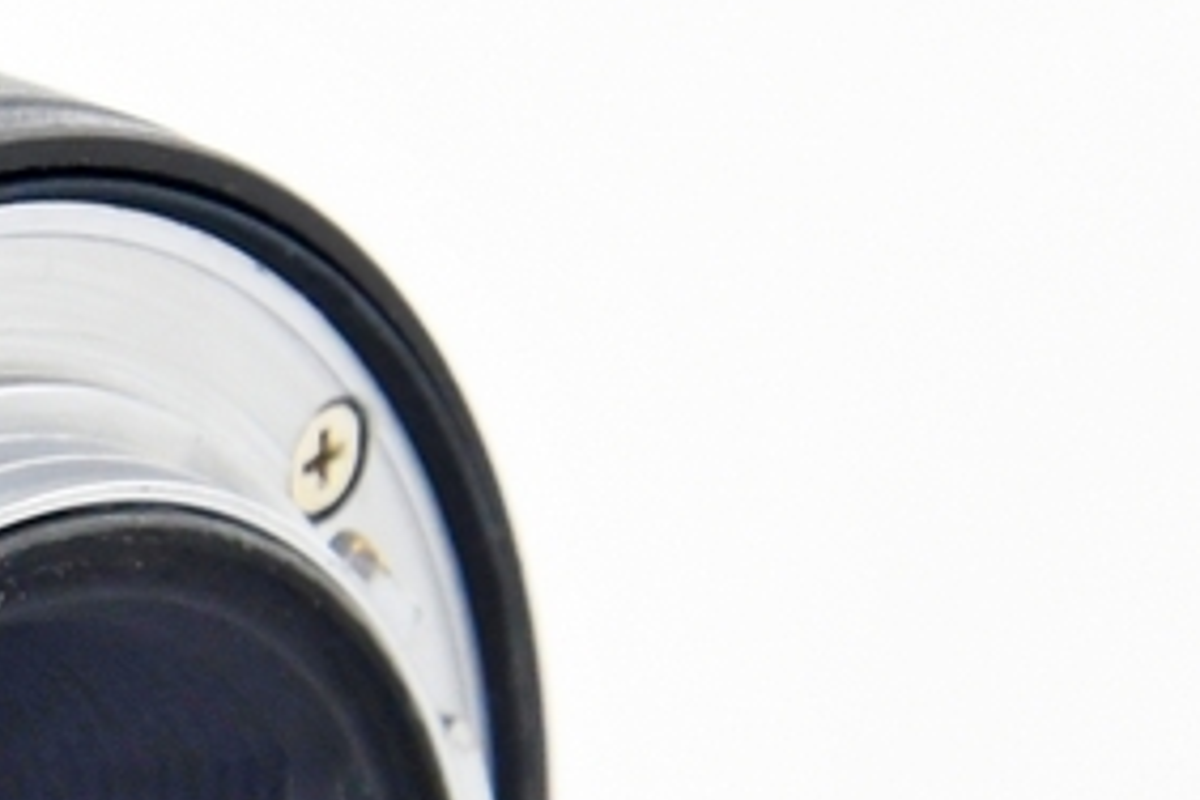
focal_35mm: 478
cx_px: -1715
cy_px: 826
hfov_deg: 4.2
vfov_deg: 2.9
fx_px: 15932
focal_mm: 60
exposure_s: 1/125
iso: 1250
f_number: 8
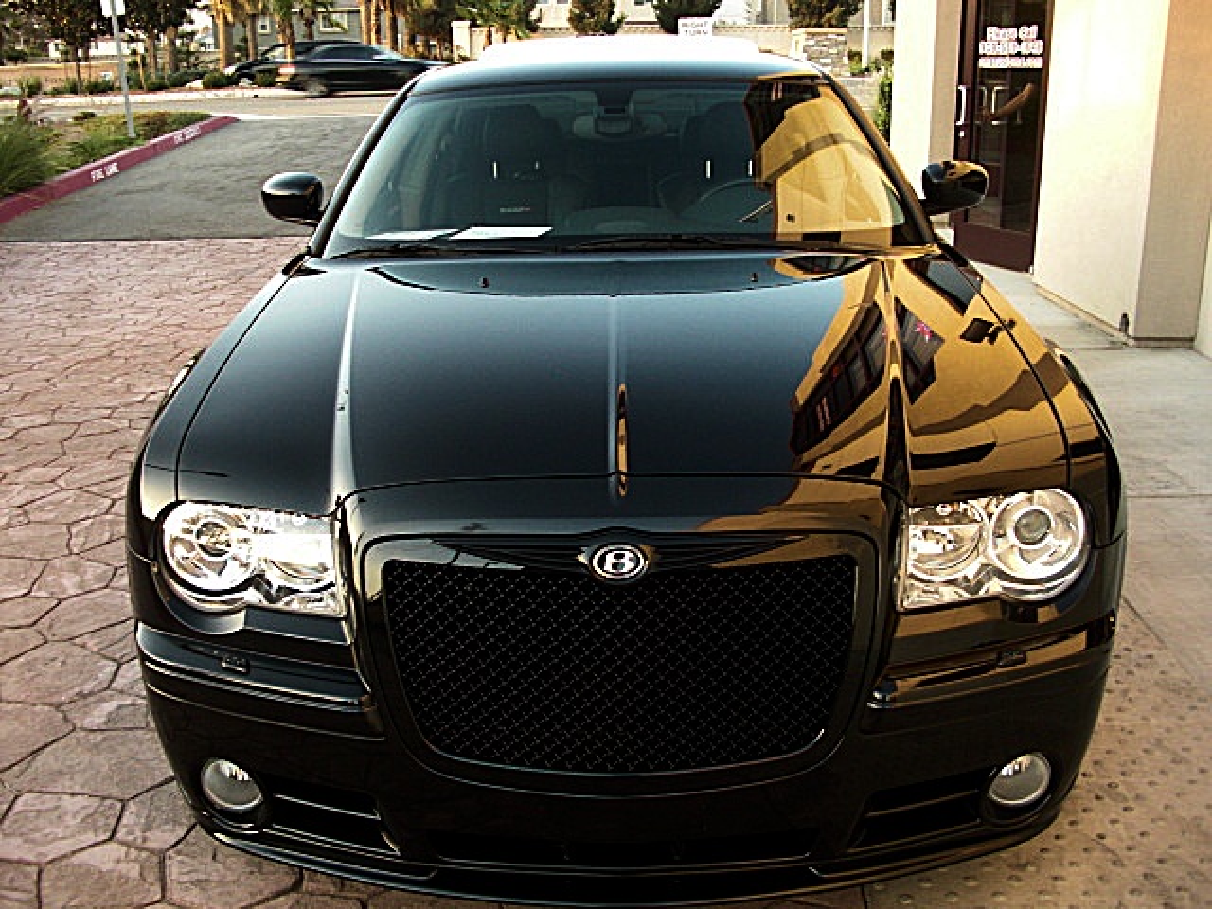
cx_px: 606
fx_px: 1260
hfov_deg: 51.4
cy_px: 454
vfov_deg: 39.7
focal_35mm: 36
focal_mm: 6.3
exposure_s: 1/80
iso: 200
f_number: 2.8
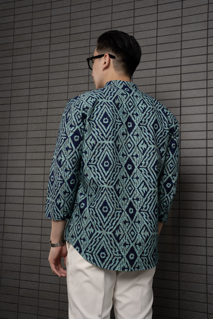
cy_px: 160
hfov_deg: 31.8
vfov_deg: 46.3
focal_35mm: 42
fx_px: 374
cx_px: 106
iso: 160
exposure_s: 1/125
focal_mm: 42.1
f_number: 8
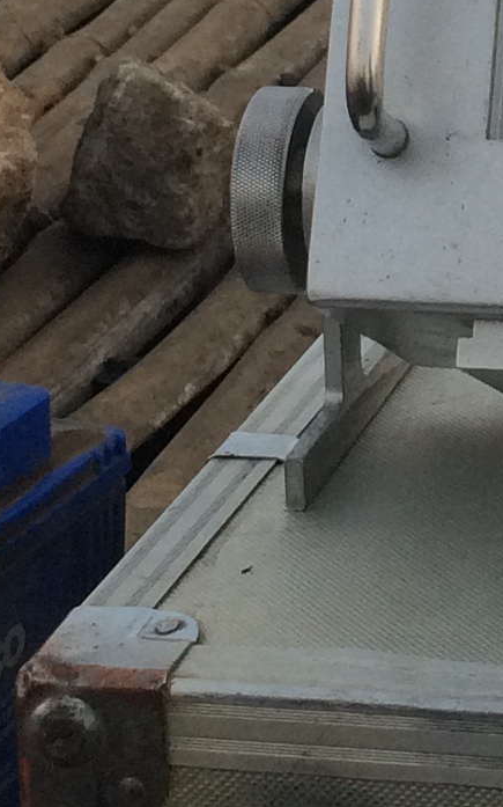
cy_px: -43
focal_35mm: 144
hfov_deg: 8.9
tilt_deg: -13.3
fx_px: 3162
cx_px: 664
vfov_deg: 14.3
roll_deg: -1.3
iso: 64
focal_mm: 4.15
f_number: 2.2
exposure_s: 1/100
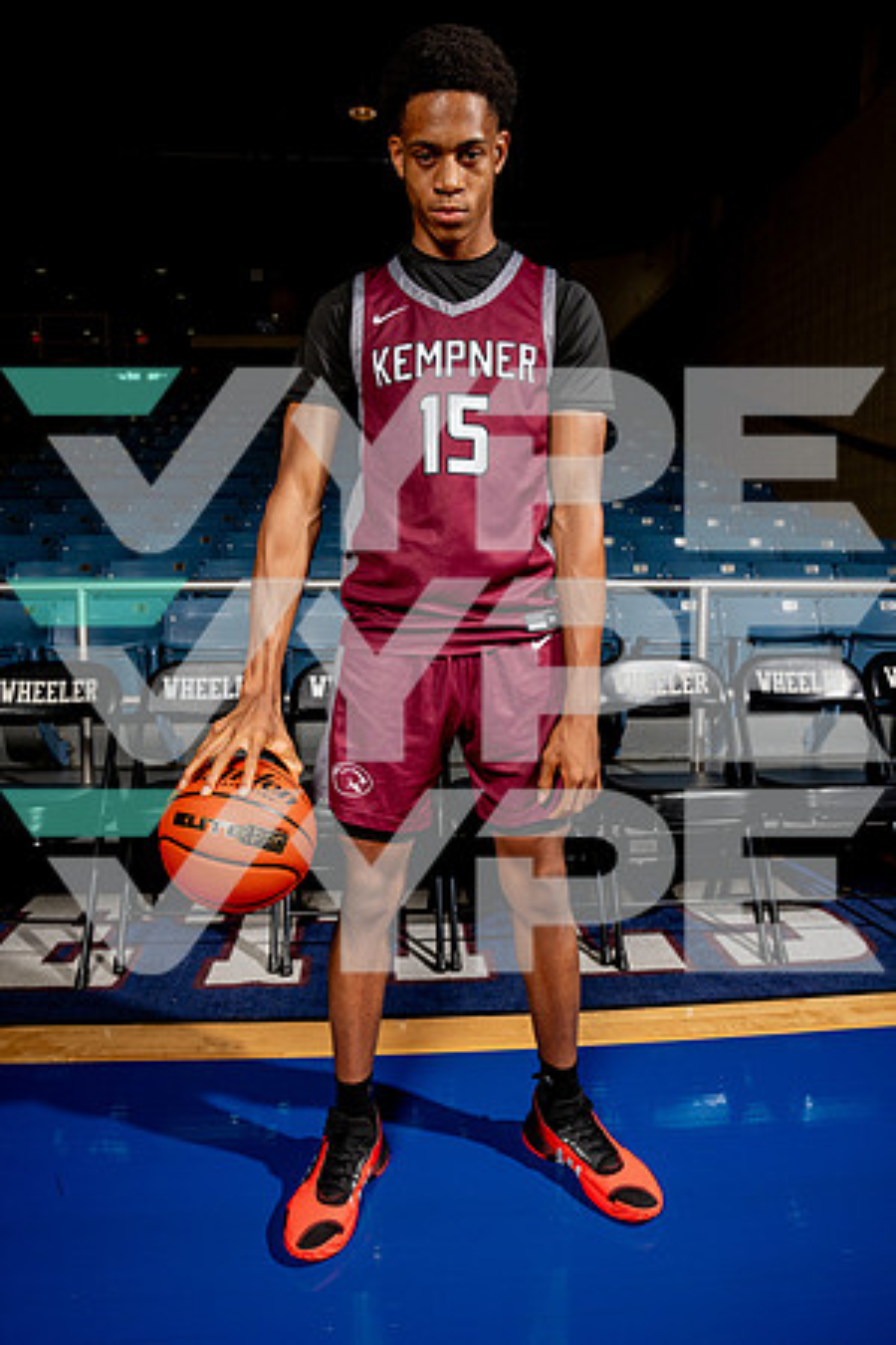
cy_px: 672
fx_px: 896
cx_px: 448
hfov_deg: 53.1
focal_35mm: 24
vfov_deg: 73.7
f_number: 7.1
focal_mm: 24
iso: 250
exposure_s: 1/125
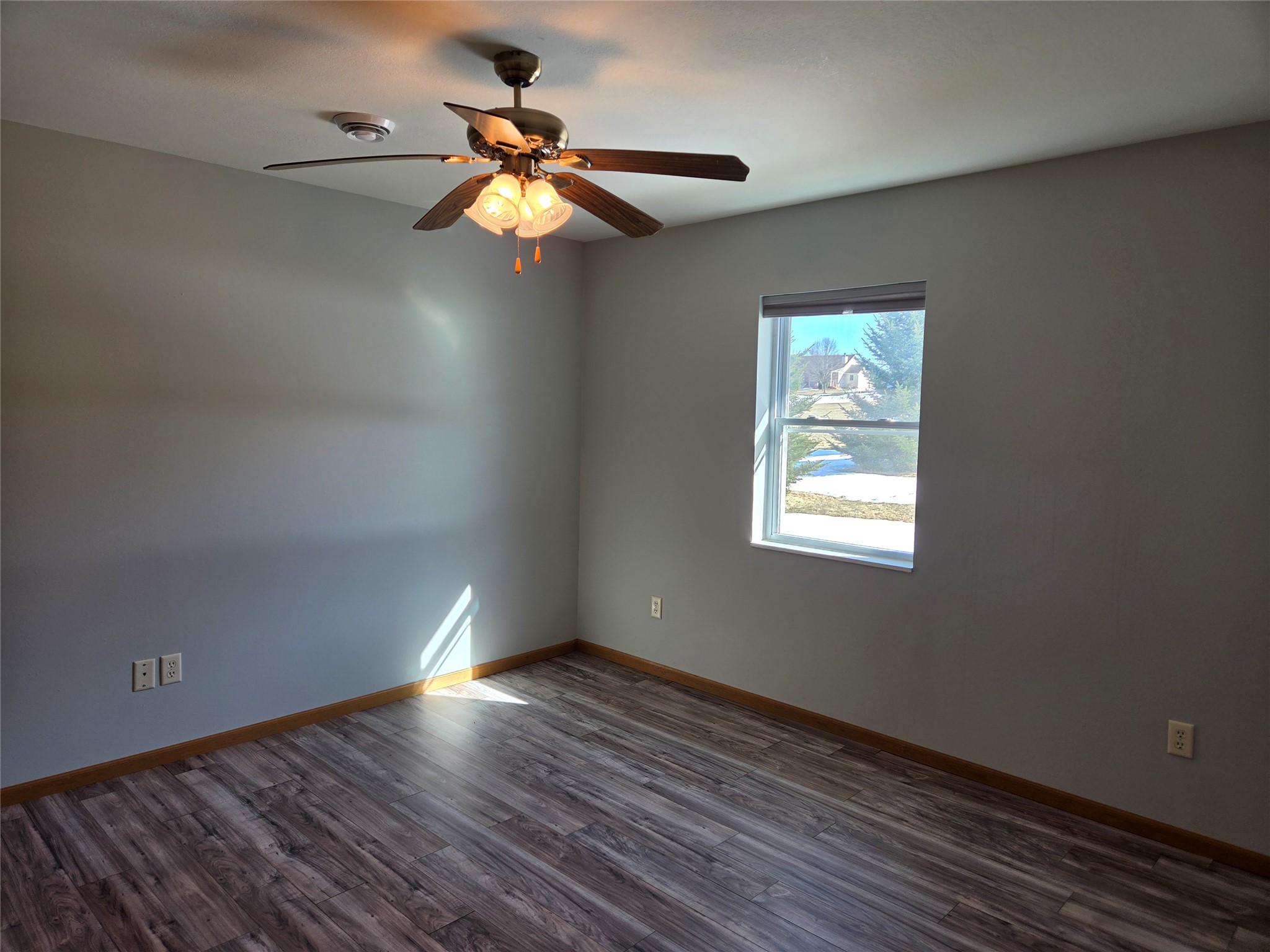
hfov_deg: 73.9
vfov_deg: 58.9
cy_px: 476
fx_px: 844
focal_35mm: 23
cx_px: 635
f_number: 1.8
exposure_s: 1/120
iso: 40
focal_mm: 5.4
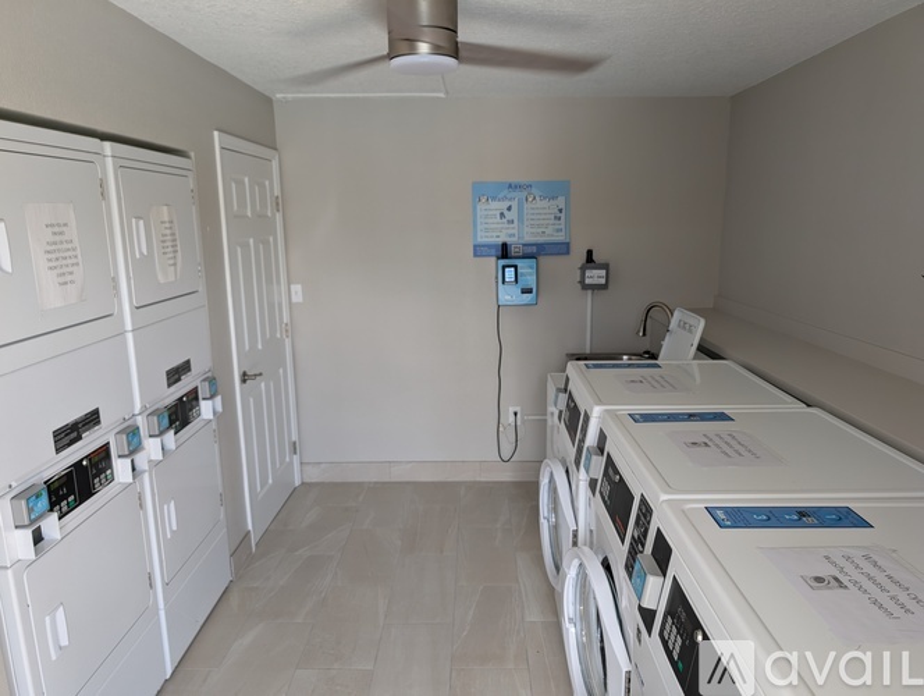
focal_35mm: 24
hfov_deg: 71.5
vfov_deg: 56.9
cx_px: 462
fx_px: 642
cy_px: 348
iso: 43
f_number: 1.68
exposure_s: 1/59.2
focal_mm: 6.9
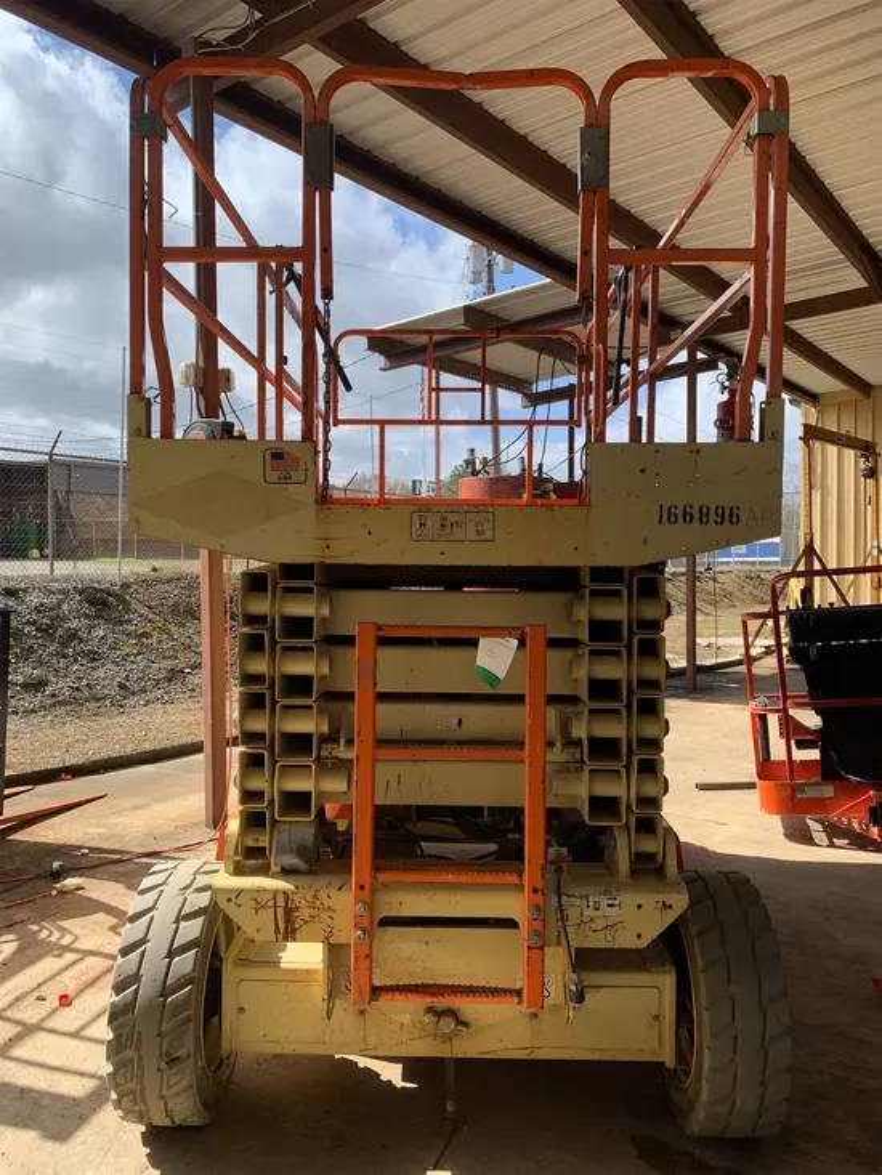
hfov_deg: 53.1
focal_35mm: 26
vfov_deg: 67.3
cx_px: 441
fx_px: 883
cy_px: 588
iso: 25
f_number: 1.8
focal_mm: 4.25
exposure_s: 1/1190
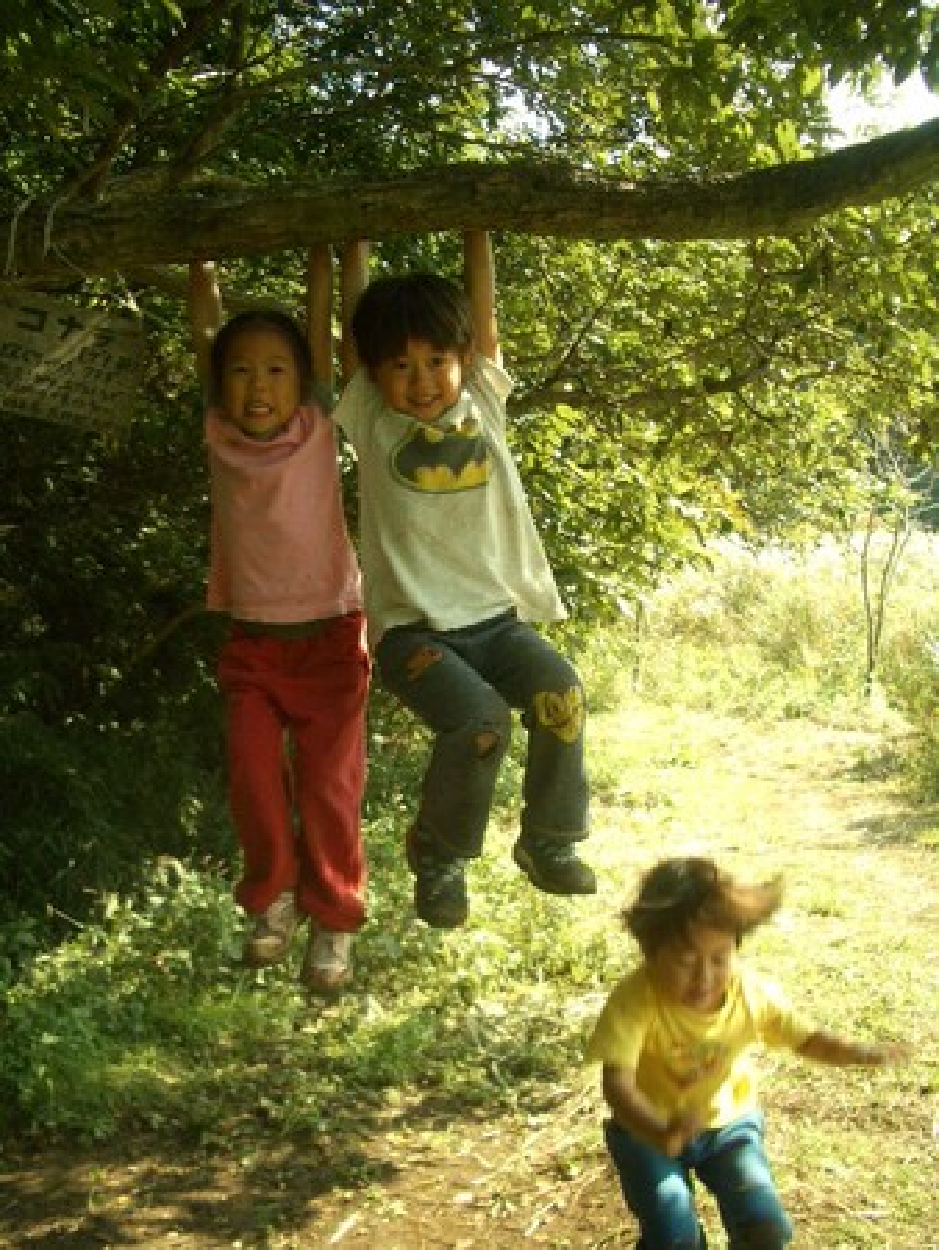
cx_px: 470
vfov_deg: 52.6
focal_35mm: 35
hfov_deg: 40.7
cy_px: 625
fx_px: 1265
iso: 50
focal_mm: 5.8
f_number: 2.6
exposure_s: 1/200
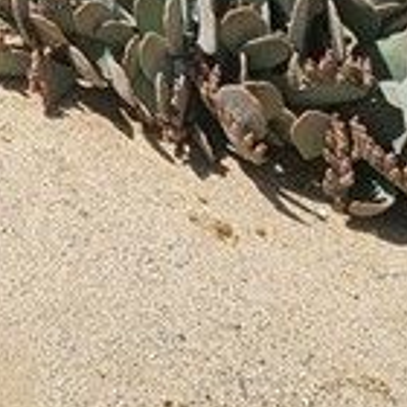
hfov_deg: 15.6
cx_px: -448
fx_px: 1117
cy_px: -462
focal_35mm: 84
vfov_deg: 15.4
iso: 50
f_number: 2.2
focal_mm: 2.2
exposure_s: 1/2252
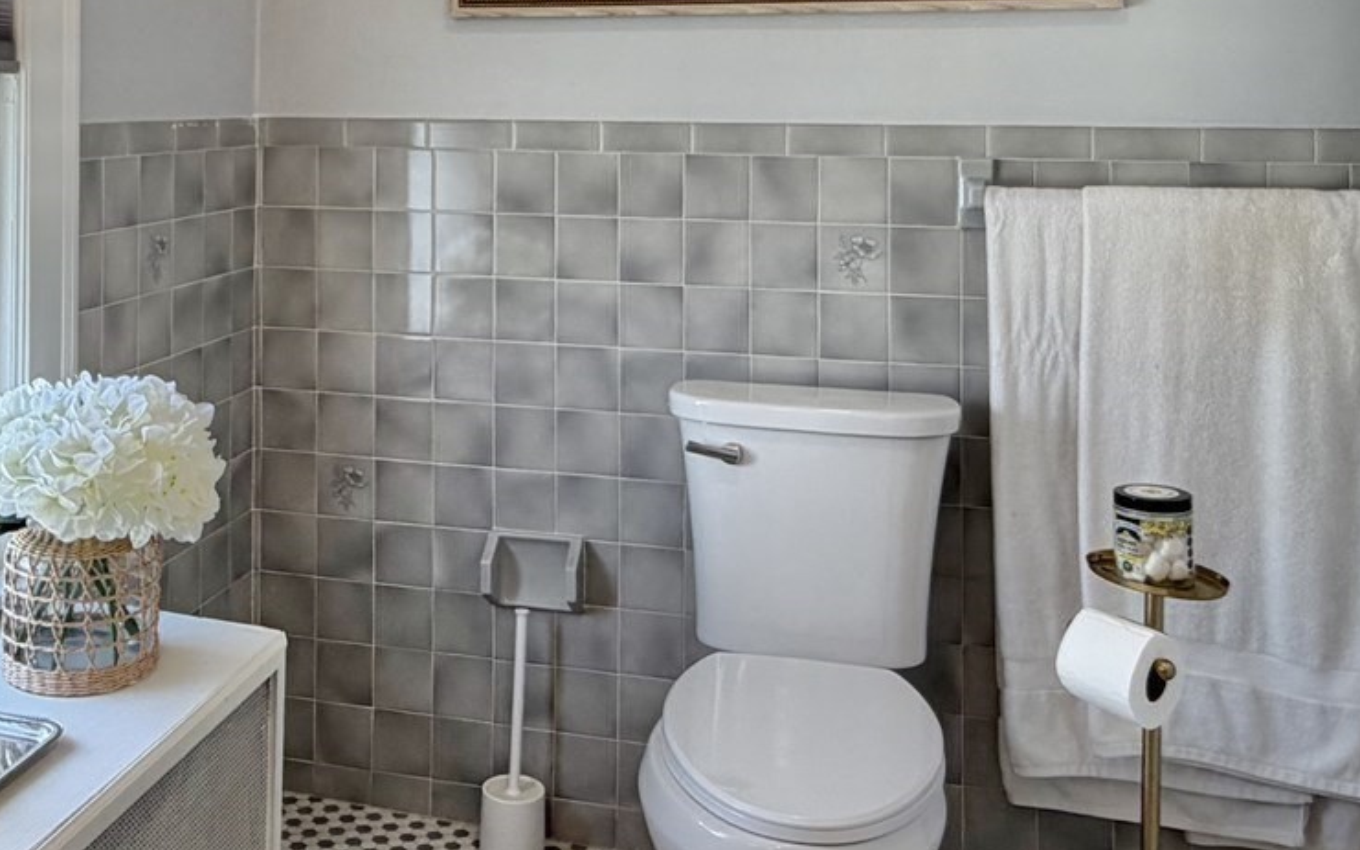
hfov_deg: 47.6
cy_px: 68
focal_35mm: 41
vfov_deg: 29.8
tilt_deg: +0.8
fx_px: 1520
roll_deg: -0.4
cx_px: 486
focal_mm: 2.22
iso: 80
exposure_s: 1/120
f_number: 2.2
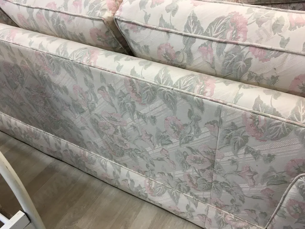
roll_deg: +1.2
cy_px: 114
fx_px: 256
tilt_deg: -37.0
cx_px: 152
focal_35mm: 29
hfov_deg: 61.7
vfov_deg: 48.2
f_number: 2.2
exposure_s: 1/17
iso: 32
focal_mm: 4.15
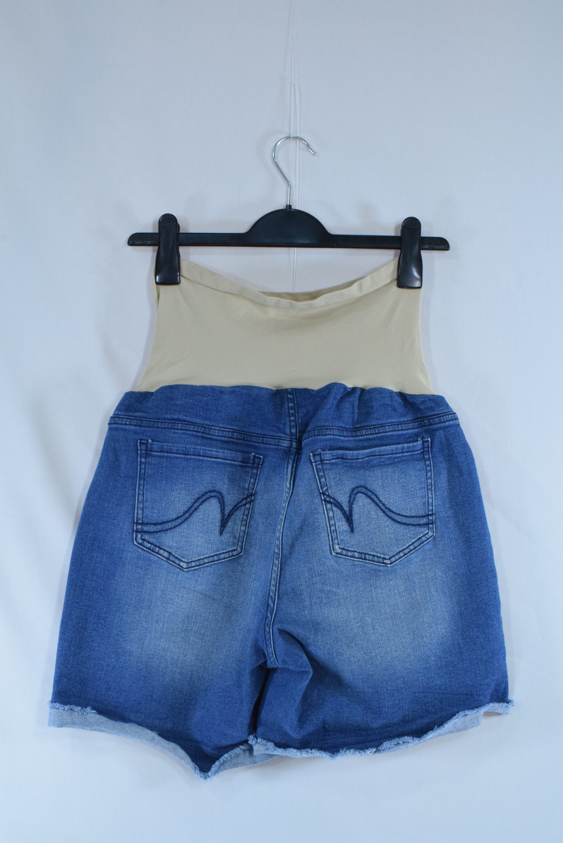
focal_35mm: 45
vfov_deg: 43.6
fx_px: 1055
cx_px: 282
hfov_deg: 29.9
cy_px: 422
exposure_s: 1/160
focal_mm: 30
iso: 3200
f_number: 16
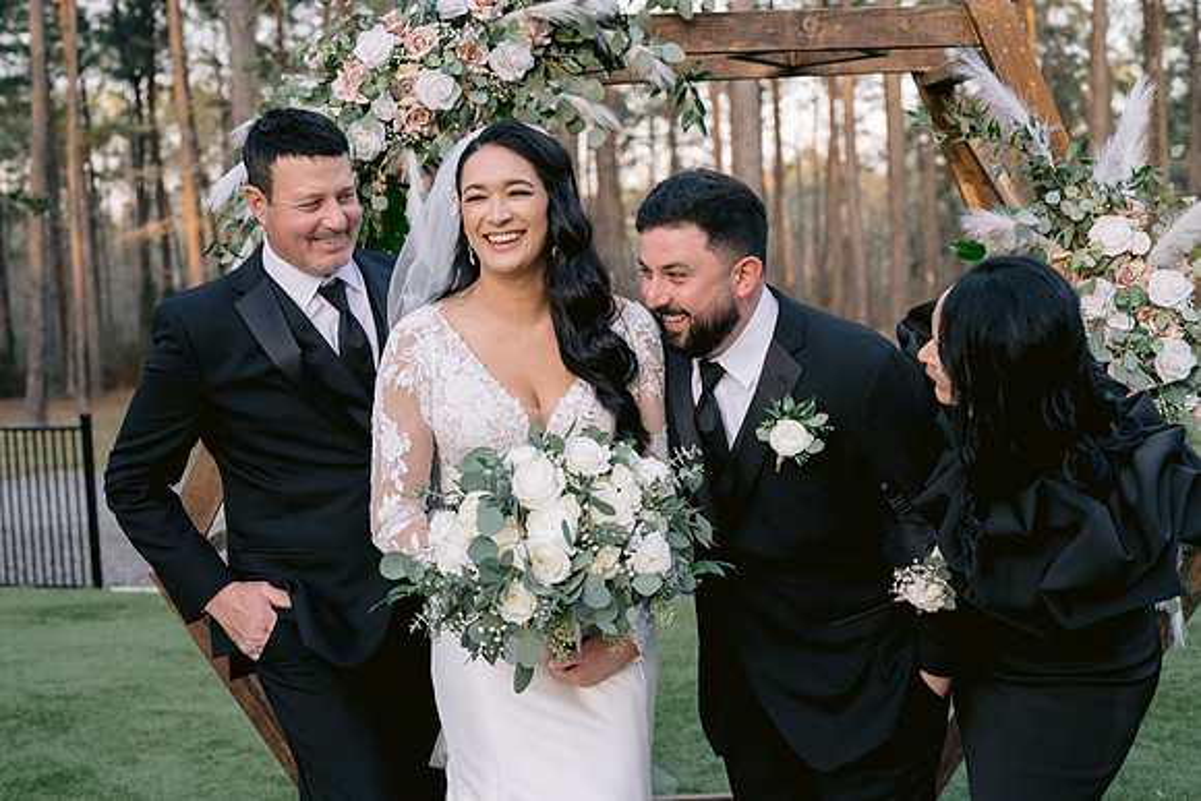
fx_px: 1668
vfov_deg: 27.0
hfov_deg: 39.6
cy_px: 400
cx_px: 600
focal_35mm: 50
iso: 500
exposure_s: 1/160
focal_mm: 50
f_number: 4
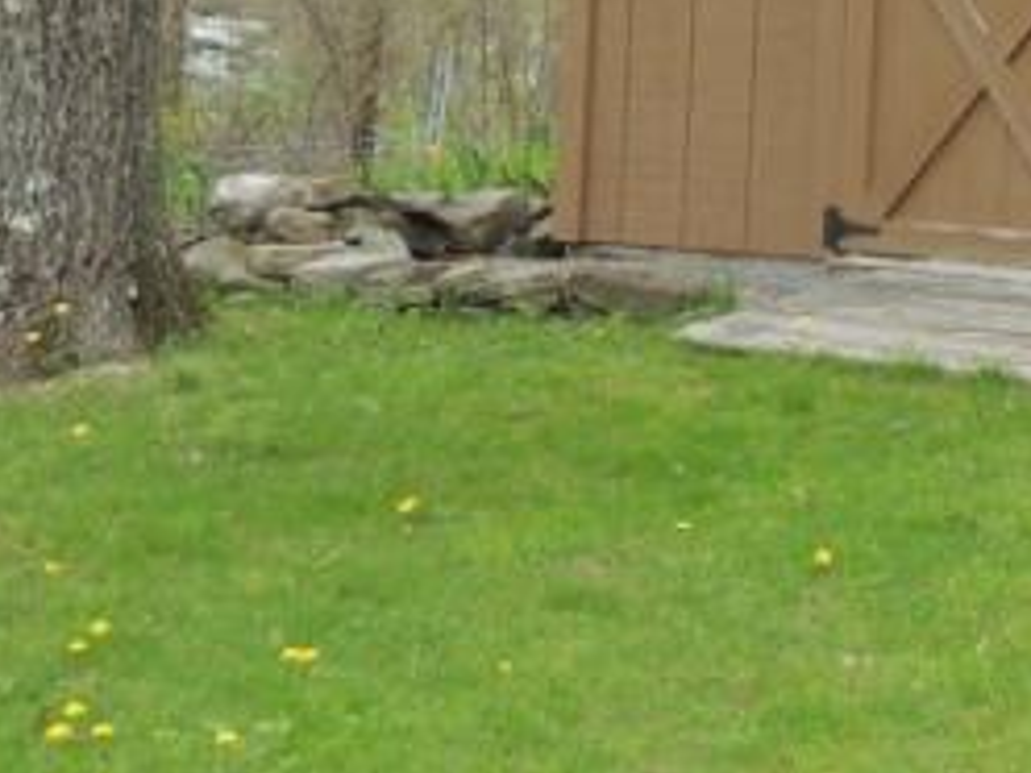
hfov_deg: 11.5
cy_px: -353
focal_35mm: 165
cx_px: 1509
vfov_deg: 8.8
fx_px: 4914
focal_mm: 7.1
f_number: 3.3
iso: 100
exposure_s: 1/200
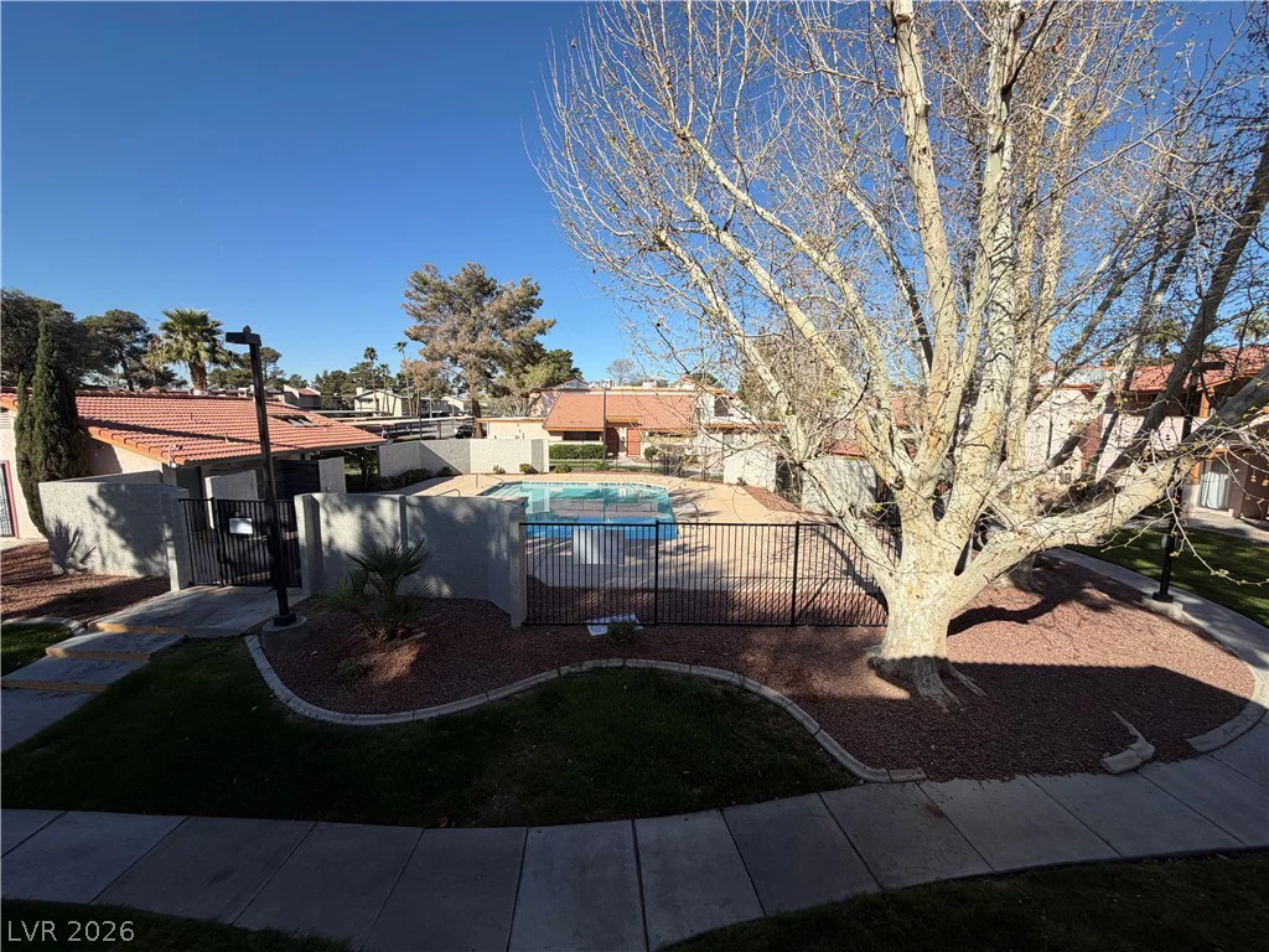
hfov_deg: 102.1
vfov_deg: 85.7
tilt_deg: -8.3
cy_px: 476
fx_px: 513
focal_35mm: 14
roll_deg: -0.2
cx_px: 634
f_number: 2.2
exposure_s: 1/770
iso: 20
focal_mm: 2.22
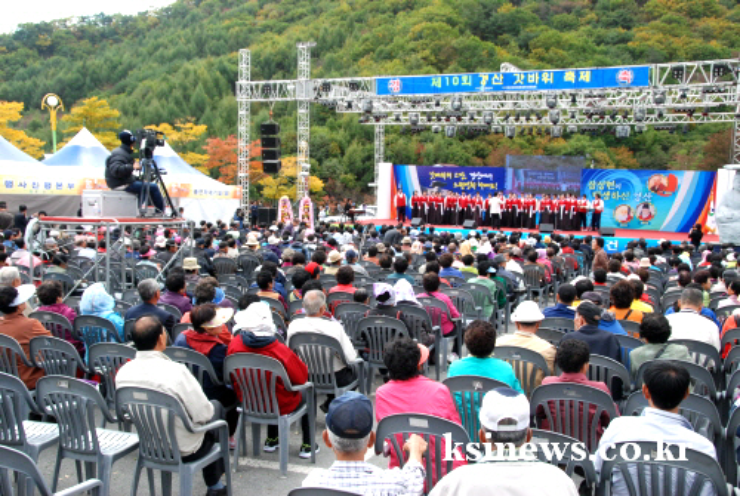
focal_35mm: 39
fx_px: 803
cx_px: 370
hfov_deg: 49.5
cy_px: 248
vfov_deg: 34.3
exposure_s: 1/250
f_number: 8
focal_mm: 26
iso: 400
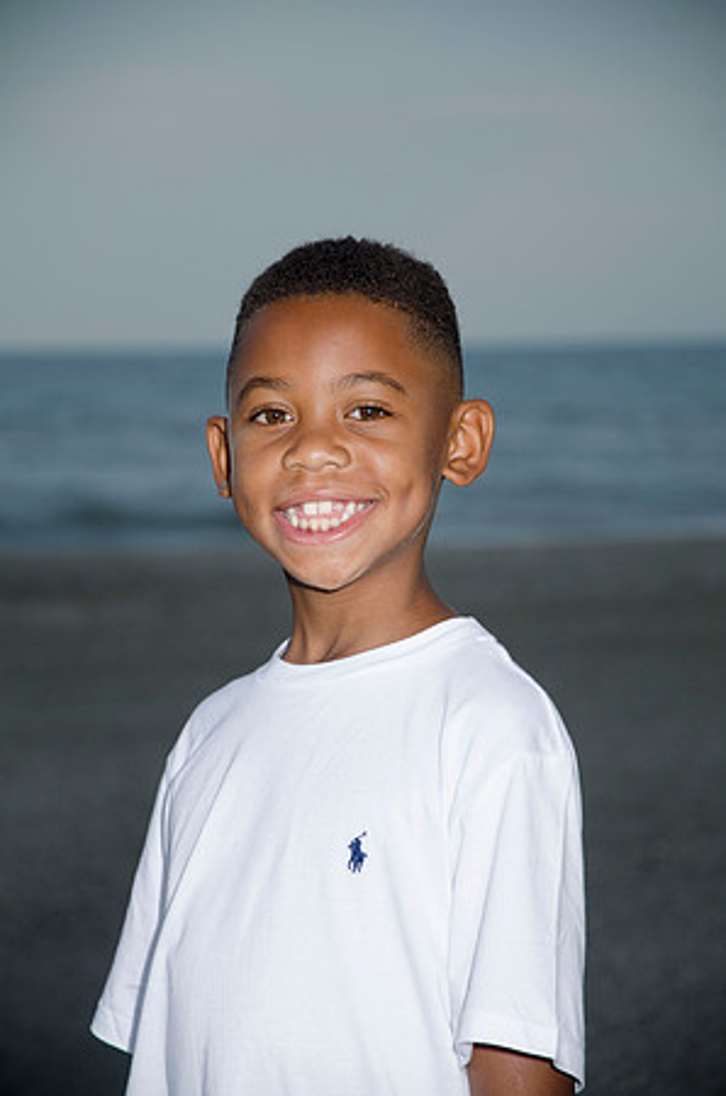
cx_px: 363
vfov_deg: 13.1
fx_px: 4786
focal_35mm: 158
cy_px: 548
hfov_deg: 8.7
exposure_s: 1/250
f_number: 5.6
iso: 100
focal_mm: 105
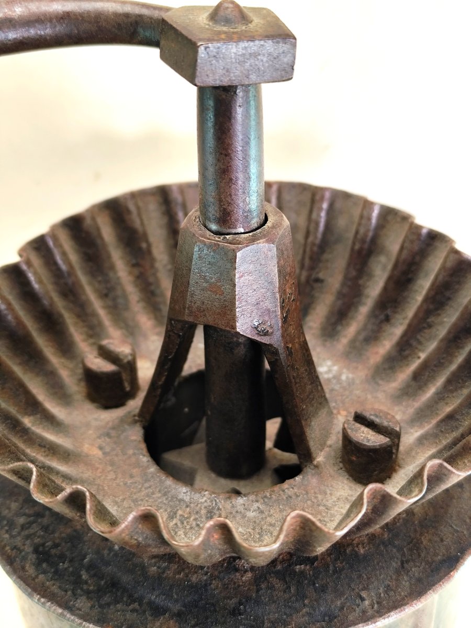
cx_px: 236
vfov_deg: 41.2
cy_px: 314
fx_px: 835
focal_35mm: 46
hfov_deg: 31.5
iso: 125
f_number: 1.65
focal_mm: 6.14
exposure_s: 1/100
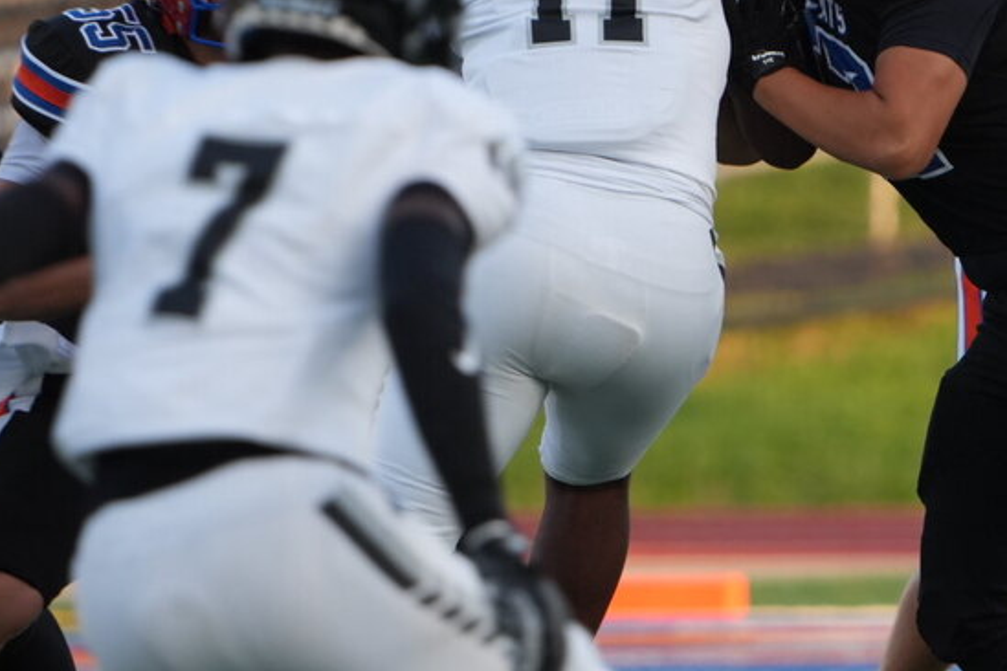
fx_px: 41422
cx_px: 910
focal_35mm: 1481
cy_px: 257
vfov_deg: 0.9
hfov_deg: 1.4
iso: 800
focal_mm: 529
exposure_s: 1/500
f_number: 6.3
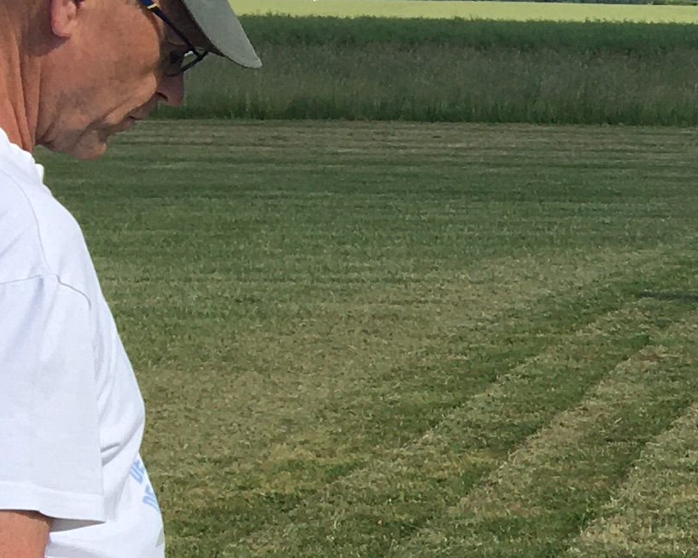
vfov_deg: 11.0
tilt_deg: -8.4
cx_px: 1267
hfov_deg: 12.6
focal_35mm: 139
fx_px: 2872
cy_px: 502
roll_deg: -0.8
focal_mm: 4.15
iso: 25
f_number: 2.2
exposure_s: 1/1451
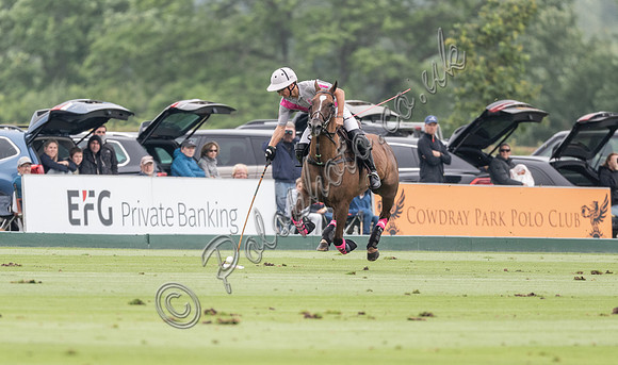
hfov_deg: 2.5
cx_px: 303
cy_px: 240
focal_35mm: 844
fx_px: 13999
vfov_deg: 1.5
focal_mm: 500
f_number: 4
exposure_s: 1/2500
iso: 800
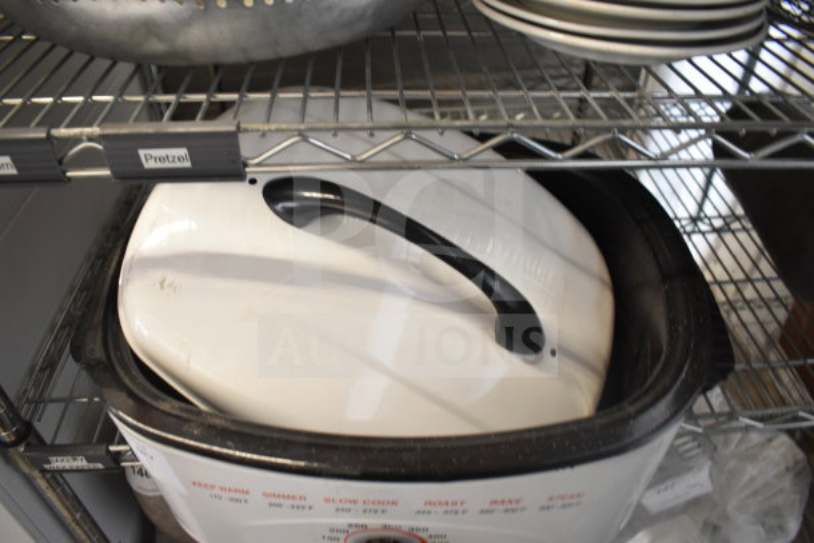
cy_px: 272
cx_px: 407
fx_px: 611
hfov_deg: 67.4
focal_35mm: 27
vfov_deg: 48.0
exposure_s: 1/30
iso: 1100
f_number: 3.5
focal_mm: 18
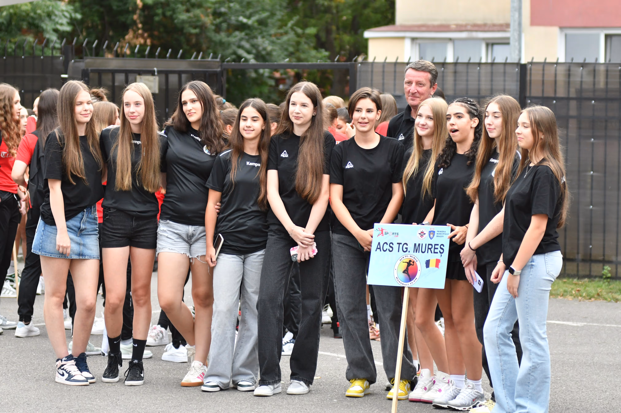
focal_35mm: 120
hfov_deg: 17.1
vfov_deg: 11.4
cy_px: 206
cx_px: 310
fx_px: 2069
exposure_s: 1/1250
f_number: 3.5
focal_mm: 80
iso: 1100
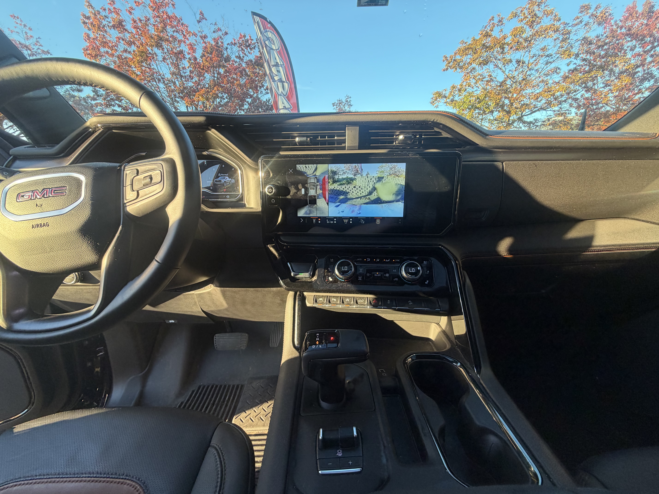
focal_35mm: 14
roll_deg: -0.7
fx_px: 267
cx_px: 330
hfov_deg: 102.1
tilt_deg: -16.8
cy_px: 247
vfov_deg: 85.7
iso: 100
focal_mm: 2.22
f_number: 2.2
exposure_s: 1/121
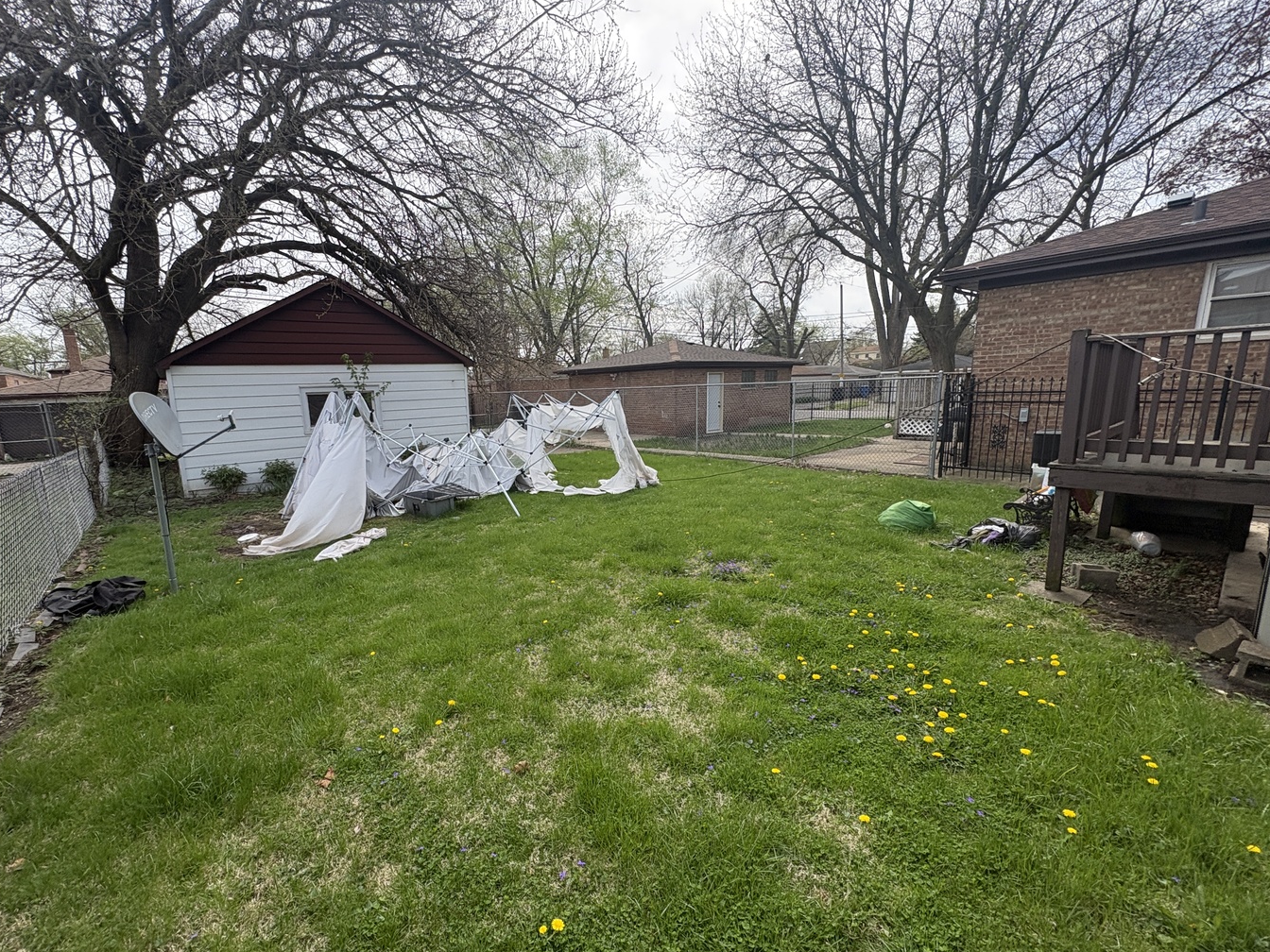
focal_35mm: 15
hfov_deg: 98.0
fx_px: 550
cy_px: 492
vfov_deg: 81.7
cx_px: 591
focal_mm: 2.22
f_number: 2.2
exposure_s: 1/1143
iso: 64
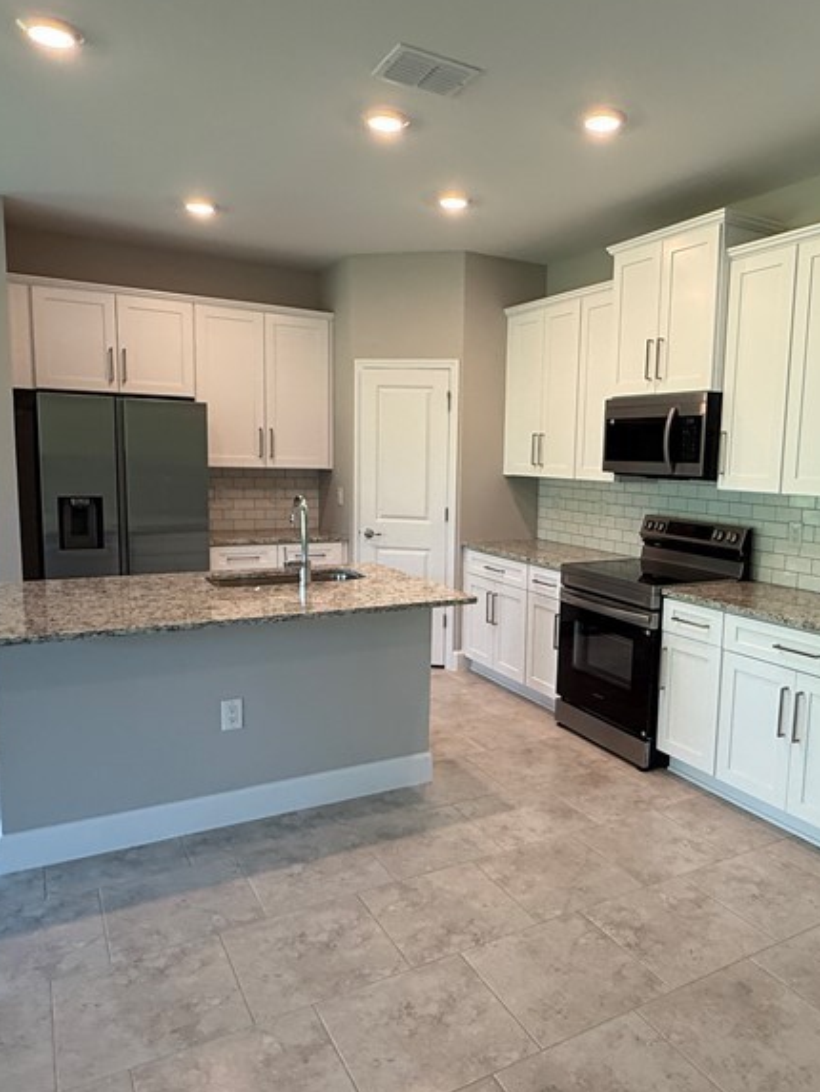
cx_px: 509
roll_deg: -2.7
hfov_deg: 54.3
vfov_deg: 69.4
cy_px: 553
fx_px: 789
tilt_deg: -3.7
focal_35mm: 25
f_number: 2.2
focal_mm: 2.22
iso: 160
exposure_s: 1/120
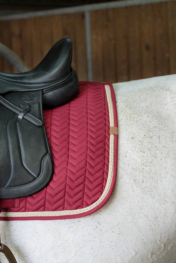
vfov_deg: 17.3
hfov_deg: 11.6
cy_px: 132
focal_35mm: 118
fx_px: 865
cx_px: 88
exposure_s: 1/250
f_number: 4
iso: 1000
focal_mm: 78.8
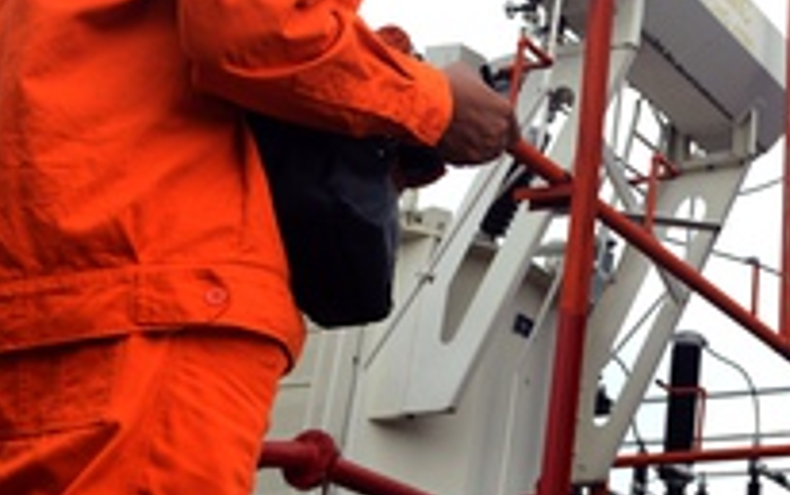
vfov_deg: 16.7
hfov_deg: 24.5
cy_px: -25
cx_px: 955
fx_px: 1637
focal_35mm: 76
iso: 200
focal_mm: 24
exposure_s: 1/640
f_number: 5
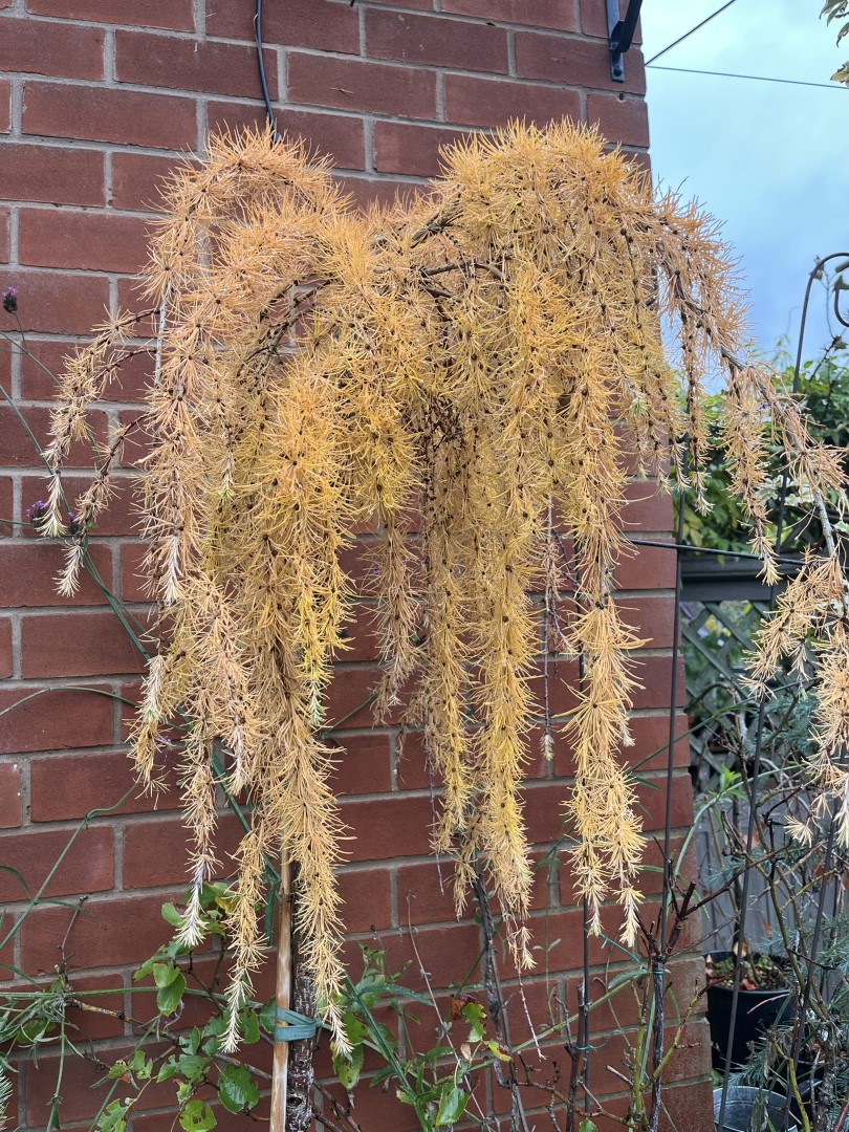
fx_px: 850
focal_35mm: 26
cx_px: 424
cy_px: 566
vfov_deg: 67.3
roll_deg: +1.8
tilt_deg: +5.8
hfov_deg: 53.1
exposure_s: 1/162
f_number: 1.6
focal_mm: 5.1
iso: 40
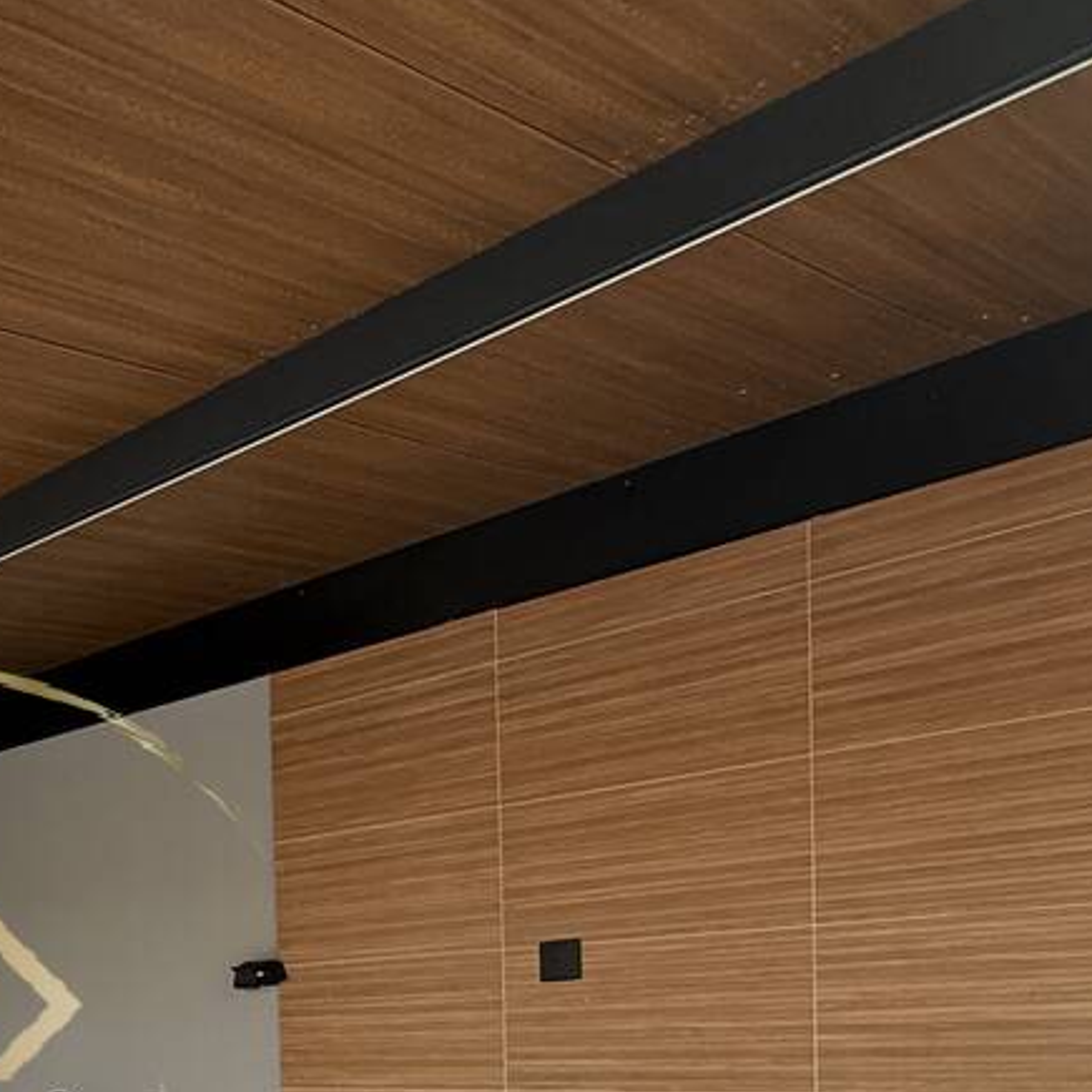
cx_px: -78
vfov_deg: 36.7
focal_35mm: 41
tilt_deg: -1.4
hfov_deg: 35.6
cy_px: 1092
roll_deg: +2.4
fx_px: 1463
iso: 64
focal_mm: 2.22
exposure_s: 1/99
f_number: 2.2
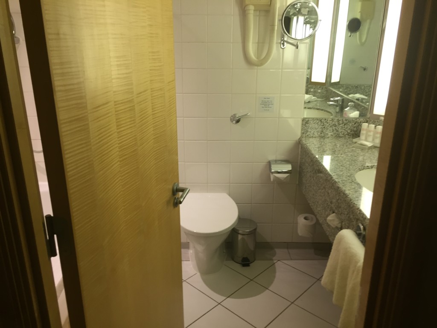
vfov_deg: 48.2
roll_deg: -0.2
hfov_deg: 61.7
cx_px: 218
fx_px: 366
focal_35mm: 29
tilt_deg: -15.9
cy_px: 164
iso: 125
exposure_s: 1/33
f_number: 2.2
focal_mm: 4.15
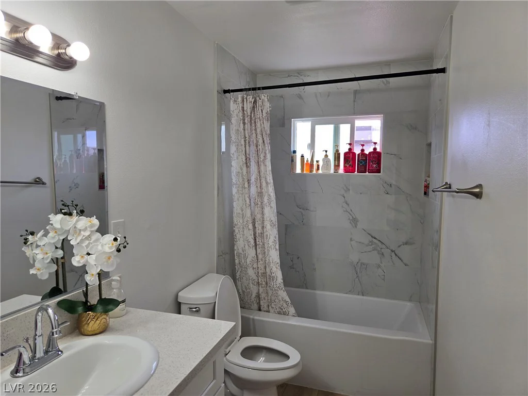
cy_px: 198
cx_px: 264
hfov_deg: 73.9
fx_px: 351
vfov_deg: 58.9
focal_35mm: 23
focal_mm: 5.4
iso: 25
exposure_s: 1/135
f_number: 1.8
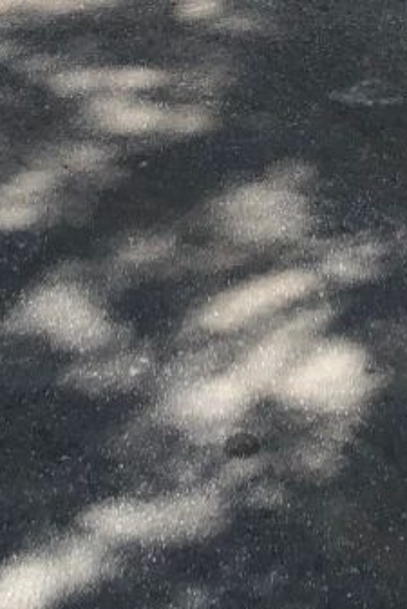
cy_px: -357
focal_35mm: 118
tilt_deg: -14.2
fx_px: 1999
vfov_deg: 15.7
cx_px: 317
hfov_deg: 11.6
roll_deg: -2.3
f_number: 1.8
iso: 20
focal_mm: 3.99
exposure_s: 1/1245
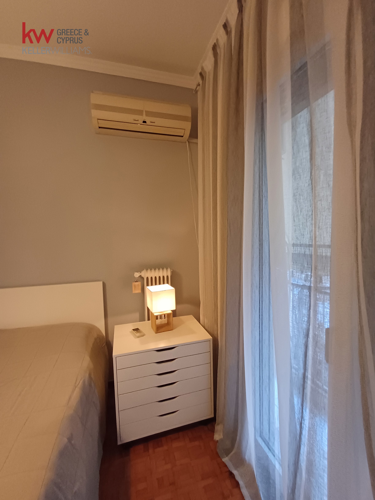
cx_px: 188
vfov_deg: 94.5
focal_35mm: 16
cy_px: 250
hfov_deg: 78.1
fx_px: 231
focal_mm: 1.64
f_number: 2.2
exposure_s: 1/25
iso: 400
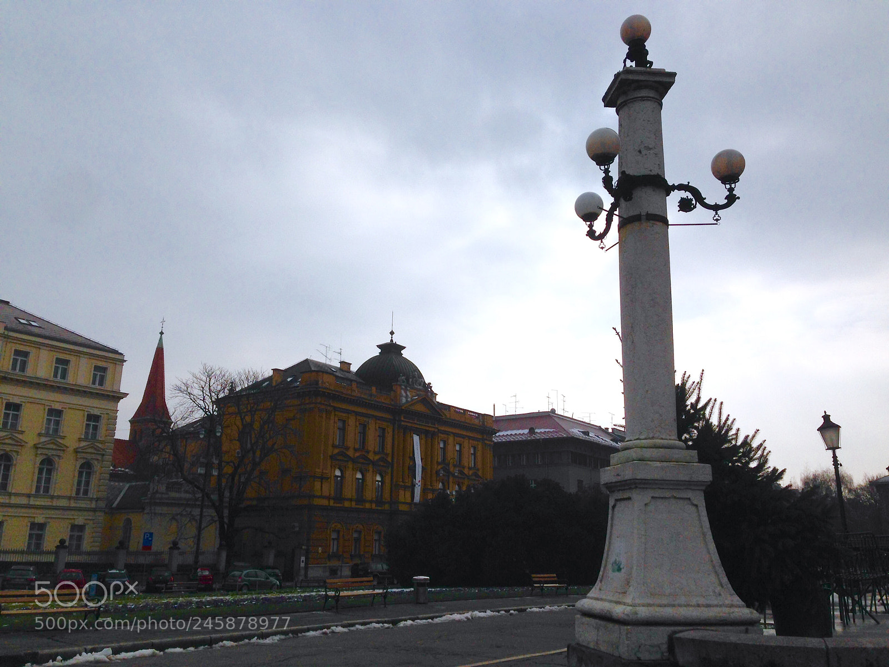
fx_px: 847
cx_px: 444
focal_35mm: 33
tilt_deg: +15.8
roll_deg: -2.4
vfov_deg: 42.9
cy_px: 334
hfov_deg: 55.4
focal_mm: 4.12
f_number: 2.4
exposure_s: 1/9091
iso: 50
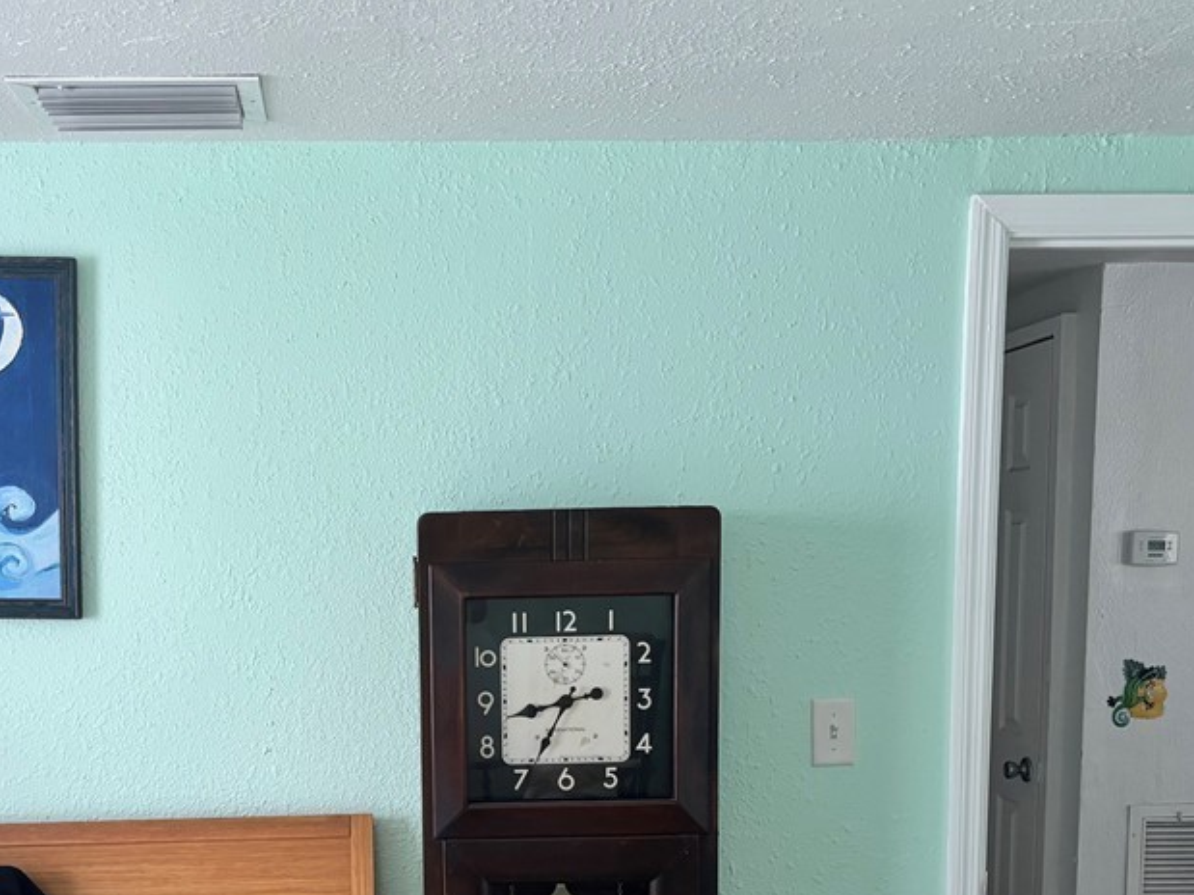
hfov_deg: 43.4
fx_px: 1483
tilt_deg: -5.2
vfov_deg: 32.7
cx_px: 428
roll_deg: +1.6
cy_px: 708
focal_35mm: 43
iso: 200
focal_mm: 5.96
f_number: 1.6
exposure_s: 1/60
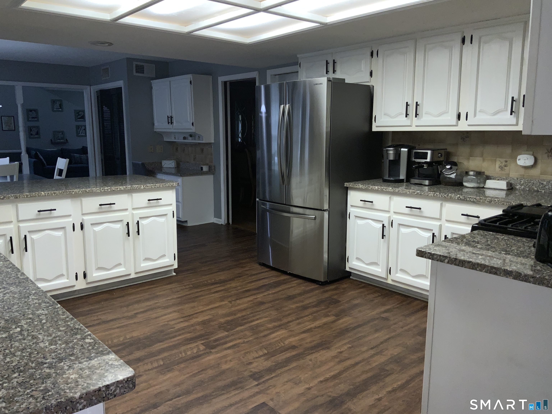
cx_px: 276
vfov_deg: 48.2
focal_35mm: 29
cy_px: 207
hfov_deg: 61.7
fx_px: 462
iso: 25
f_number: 1.8
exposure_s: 1/60
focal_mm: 3
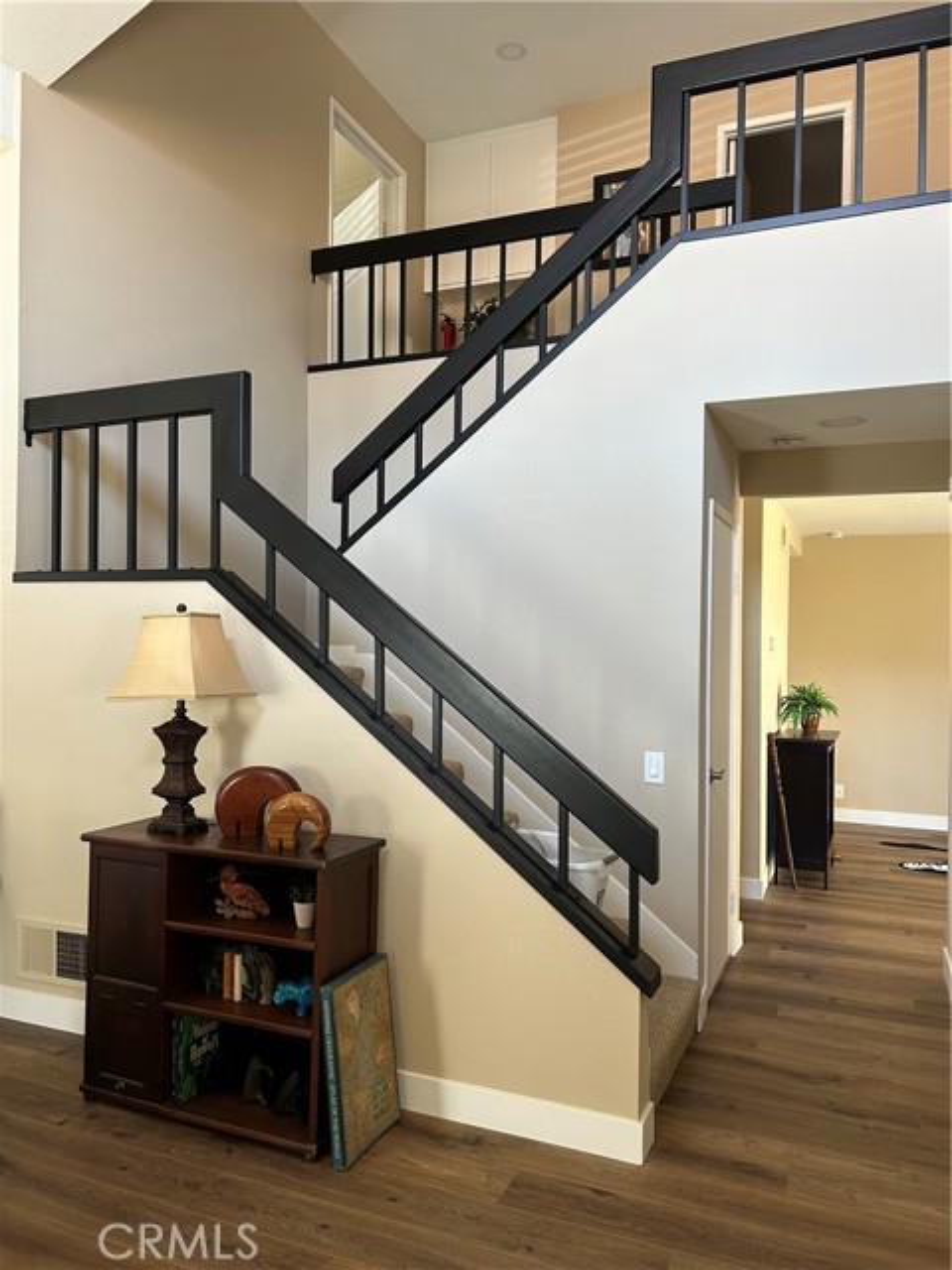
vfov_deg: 67.3
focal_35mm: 26
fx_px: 953
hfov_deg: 53.1
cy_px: 635
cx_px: 476
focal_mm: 5.7
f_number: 1.5
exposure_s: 1/60
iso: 160
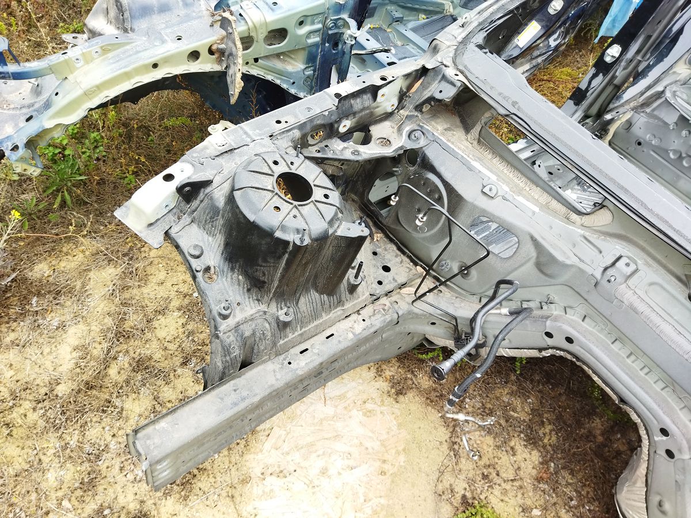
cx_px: 346
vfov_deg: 51.4
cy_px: 259
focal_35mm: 27
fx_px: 539
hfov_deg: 65.3
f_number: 1.79
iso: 100
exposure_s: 1/134
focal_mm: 4.71
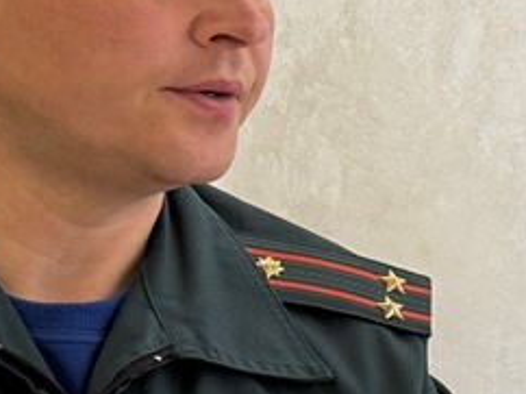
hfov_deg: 12.1
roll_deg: -3.8
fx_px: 2414
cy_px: 300
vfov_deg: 9.3
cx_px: 669
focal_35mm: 159
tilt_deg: -2.2
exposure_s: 1/50
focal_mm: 6.76
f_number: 1.78
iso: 125
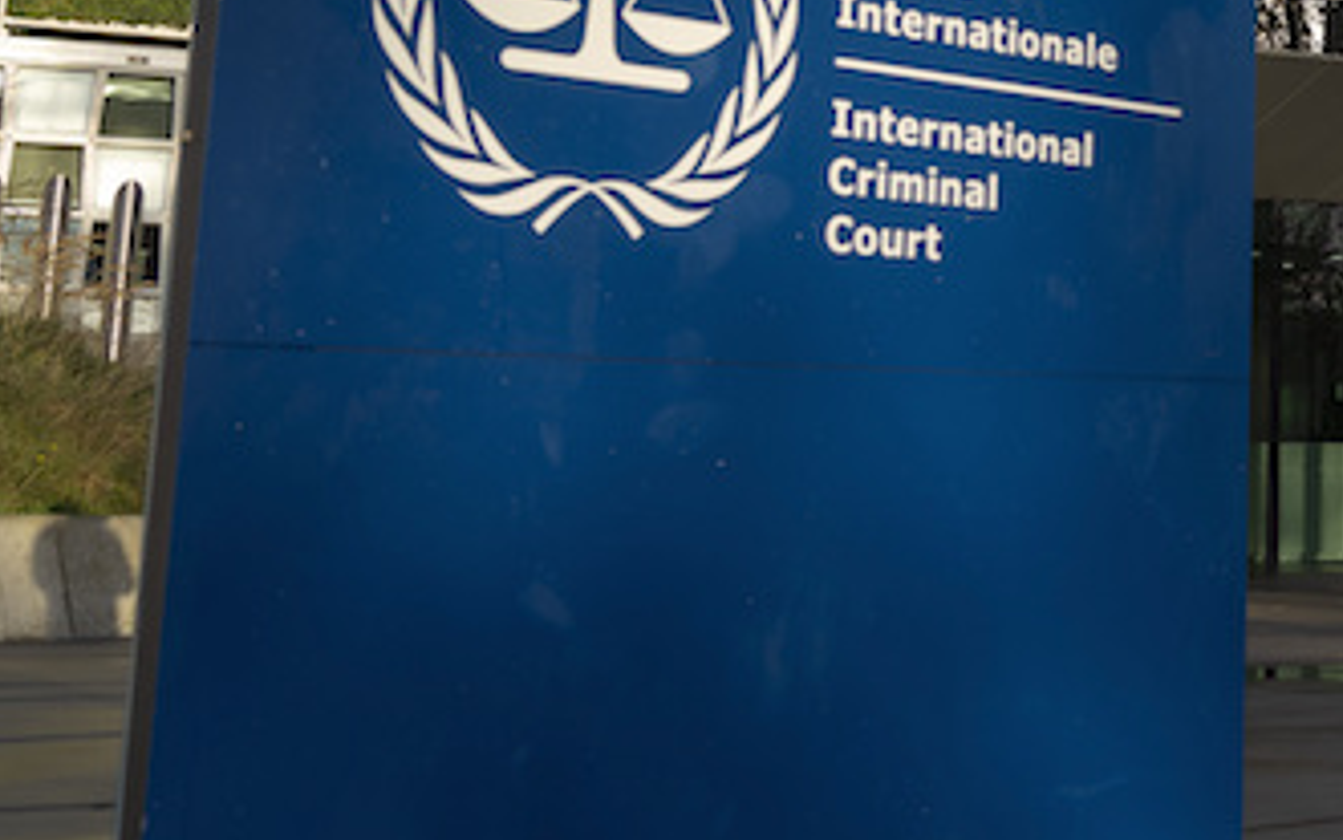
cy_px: -32
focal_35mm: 71
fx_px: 2599
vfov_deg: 17.8
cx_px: 1647
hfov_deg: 25.7
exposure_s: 1/400
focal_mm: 24
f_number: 4
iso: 100
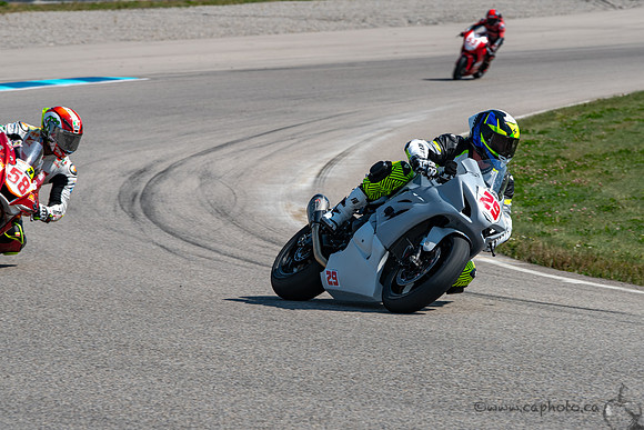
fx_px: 4300
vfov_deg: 5.7
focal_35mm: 240
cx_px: 387
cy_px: 258
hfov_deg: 8.6
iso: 180
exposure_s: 1/800
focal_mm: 200
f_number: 9
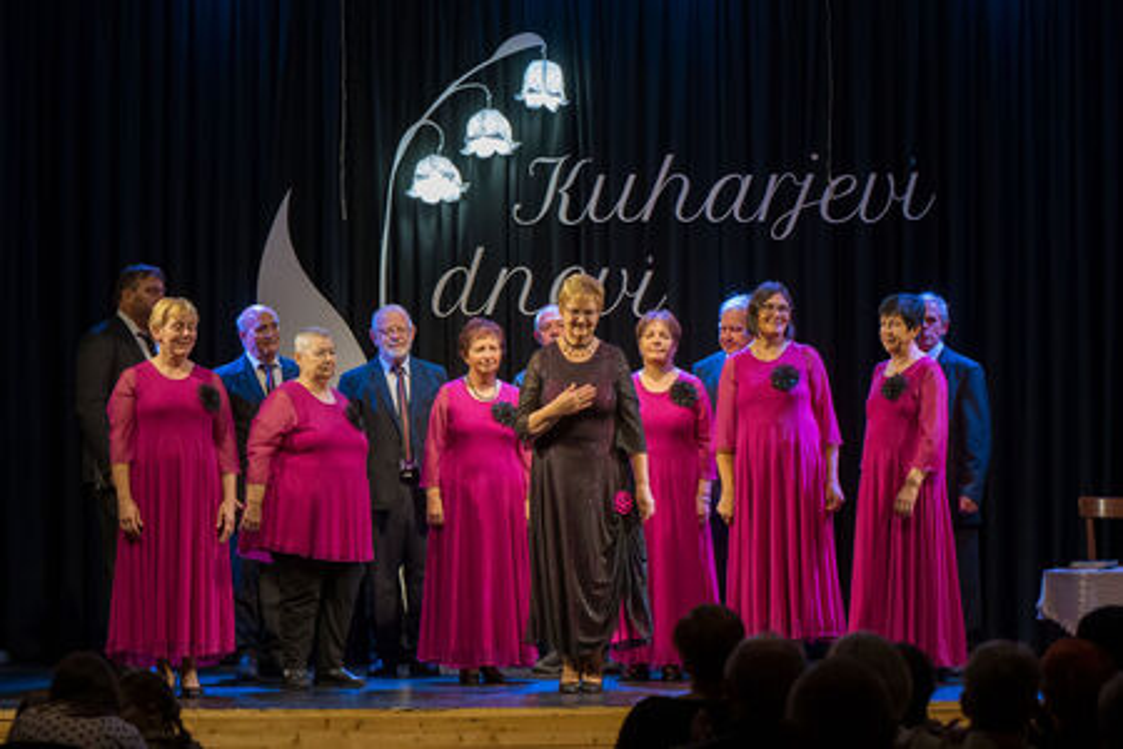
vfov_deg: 11.8
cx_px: 630
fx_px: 3619
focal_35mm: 116
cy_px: 376
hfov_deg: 17.6
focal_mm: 70
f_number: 2.8
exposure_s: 1/250
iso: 1600
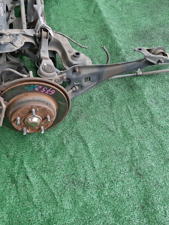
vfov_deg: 52.6
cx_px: 69
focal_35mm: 35
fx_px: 228
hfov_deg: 40.5
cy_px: 113
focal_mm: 3.93
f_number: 1.7
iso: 103
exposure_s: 1/50
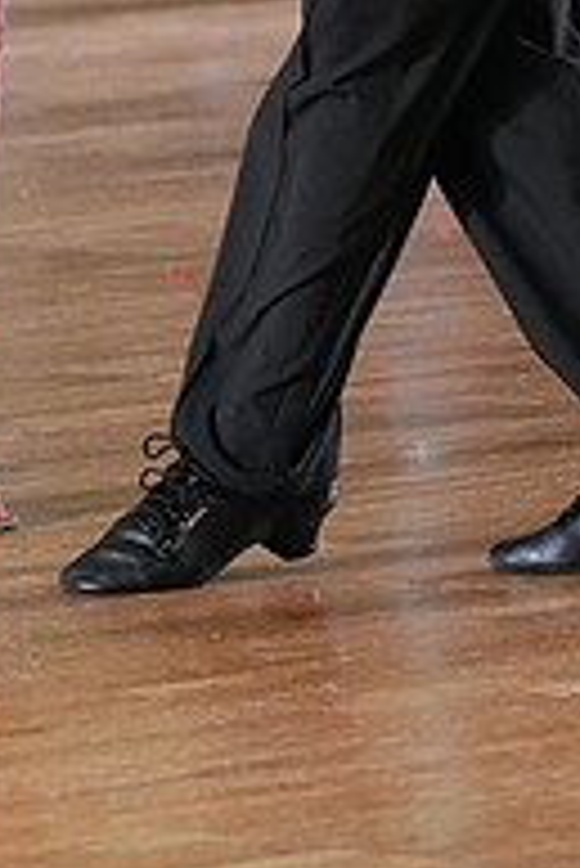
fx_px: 9649
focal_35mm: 400
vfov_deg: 5.1
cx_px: -52
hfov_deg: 3.4
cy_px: -355
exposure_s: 1/400
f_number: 5
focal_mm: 133
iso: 8000
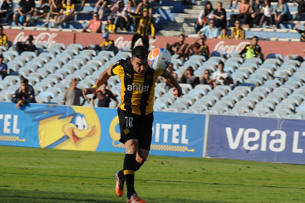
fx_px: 3808
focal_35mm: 450
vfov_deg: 3.0
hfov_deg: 4.6
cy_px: 102
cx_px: 152
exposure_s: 1/640
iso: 1000
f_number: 14
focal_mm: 300
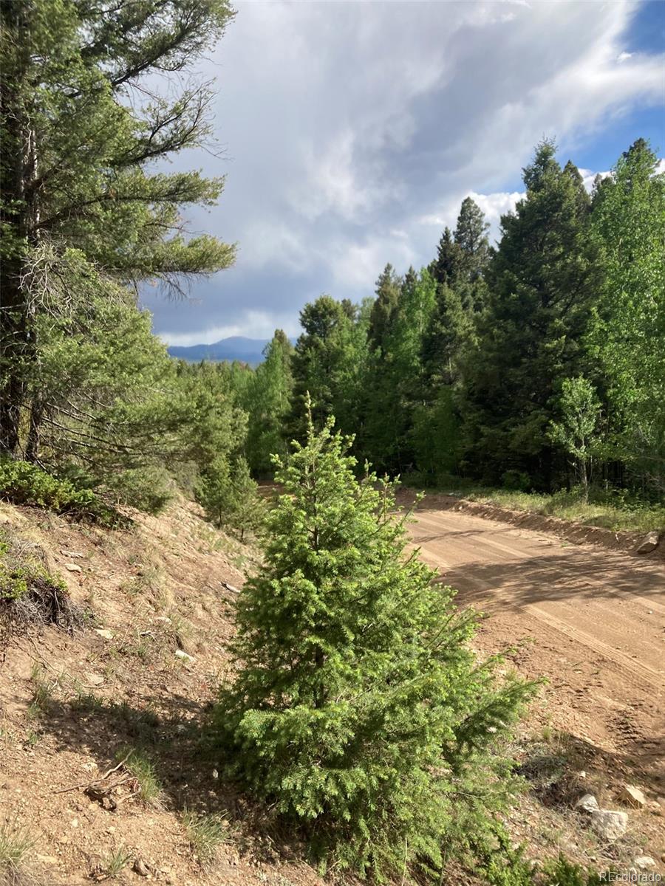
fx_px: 717
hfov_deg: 49.7
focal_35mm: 28
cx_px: 332
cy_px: 443
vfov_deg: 63.4
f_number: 1.8
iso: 20
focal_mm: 3.99
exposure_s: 1/1473
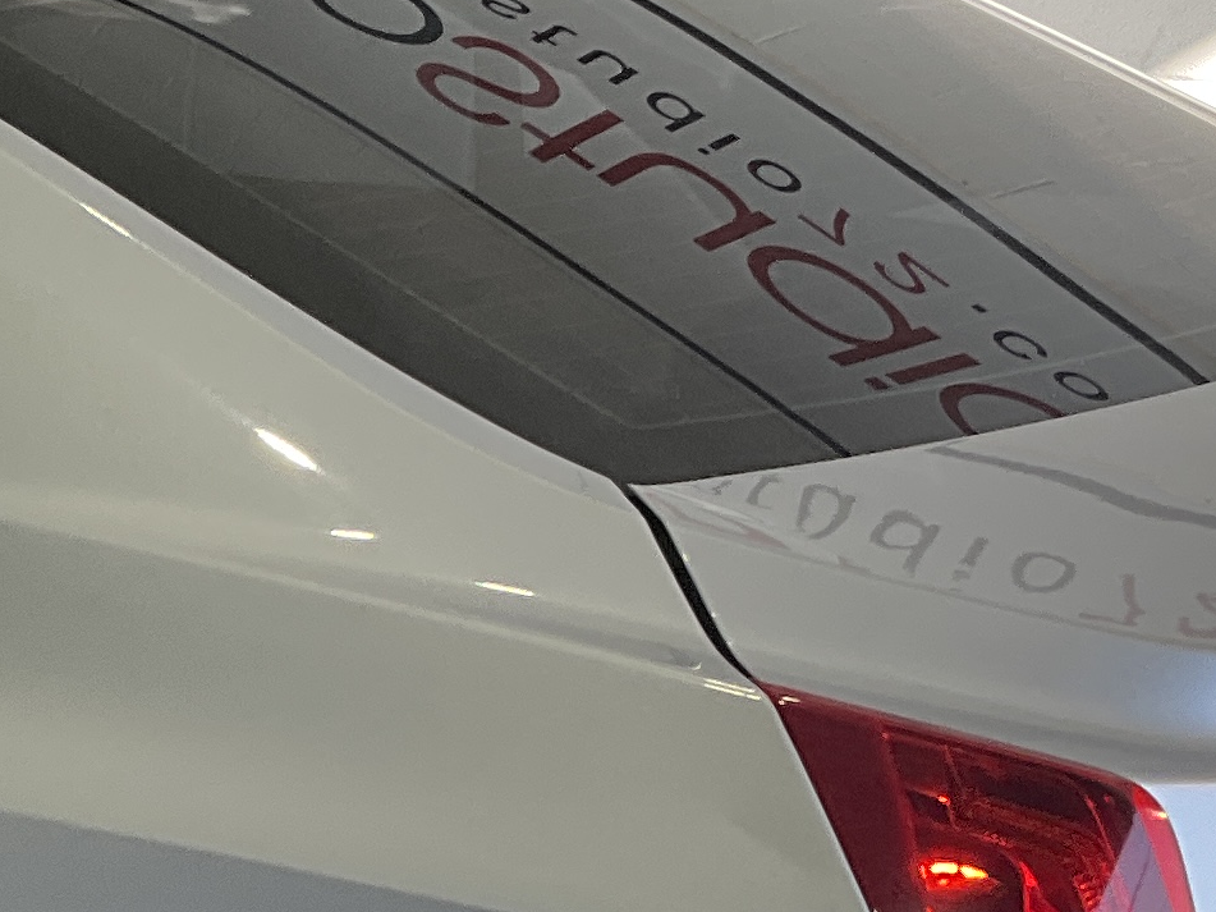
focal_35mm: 123
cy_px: 966
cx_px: -239
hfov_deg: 15.4
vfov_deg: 11.9
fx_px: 4320
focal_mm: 3
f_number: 1.8
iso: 20
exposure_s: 1/215
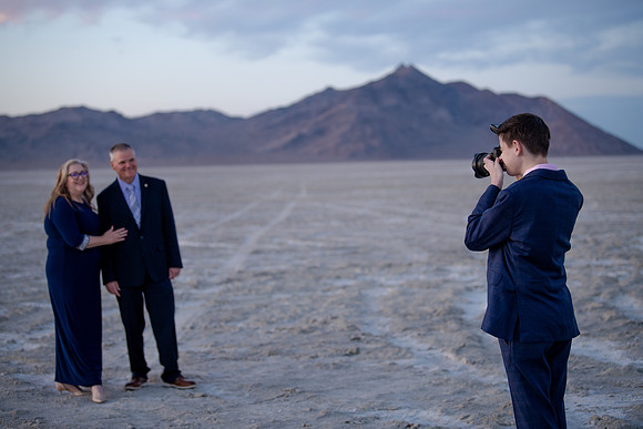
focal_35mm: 70
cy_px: 214
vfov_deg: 19.5
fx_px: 1251
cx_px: 322
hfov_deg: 28.8
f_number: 2.8
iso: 400
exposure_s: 1/125
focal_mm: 70
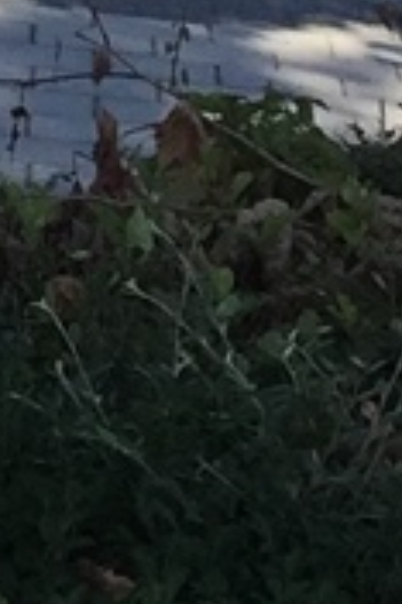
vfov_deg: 6.5
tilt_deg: +5.3
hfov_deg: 4.7
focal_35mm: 280
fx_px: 4699
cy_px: -1417
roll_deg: -3.0
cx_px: -787
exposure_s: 1/1582
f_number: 2.2
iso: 32
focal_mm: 4.15
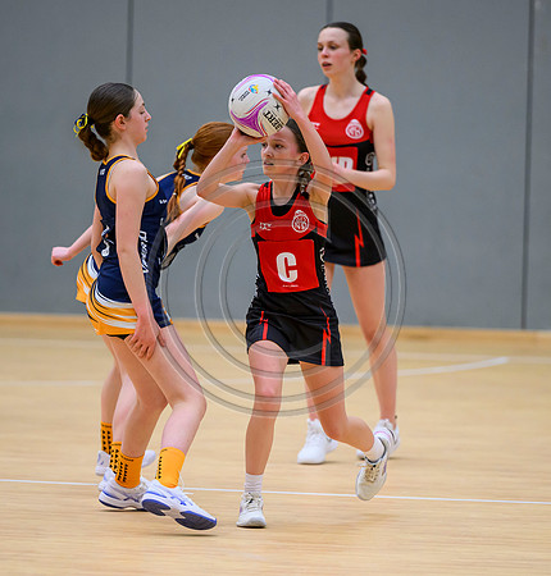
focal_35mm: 291
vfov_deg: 6.2
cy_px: 313
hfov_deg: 5.9
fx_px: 5362
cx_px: 333
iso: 3200
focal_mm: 200
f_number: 2.8
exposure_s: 1/800
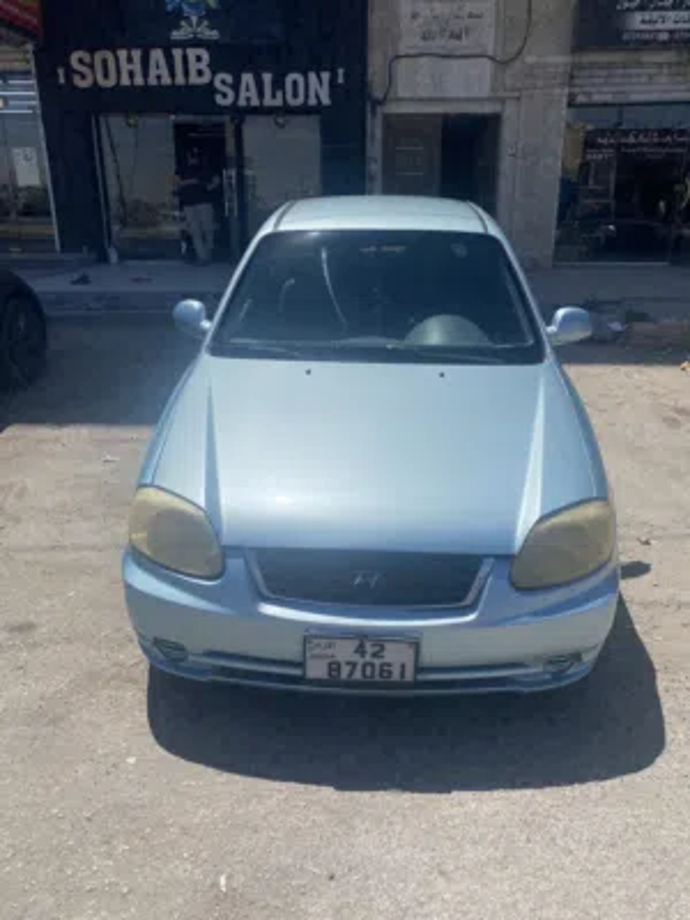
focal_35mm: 26
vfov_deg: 67.3
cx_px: 345
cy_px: 460
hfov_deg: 53.1
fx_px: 691
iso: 32
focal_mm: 4.25
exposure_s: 1/6410
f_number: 1.8
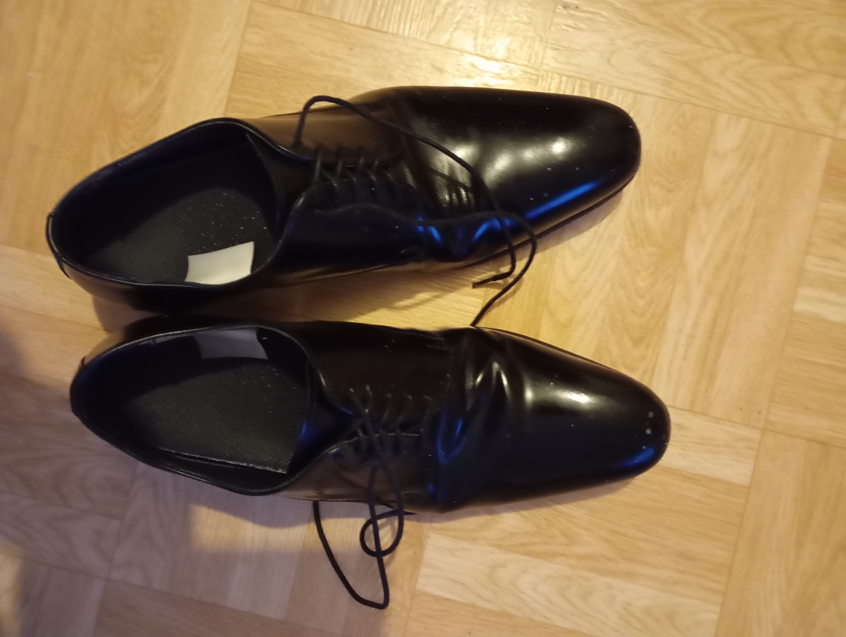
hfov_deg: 63.4
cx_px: 423
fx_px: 685
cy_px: 318
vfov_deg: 49.9
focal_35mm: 28
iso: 6064
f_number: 1.8
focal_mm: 4.27
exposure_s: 1/16.7
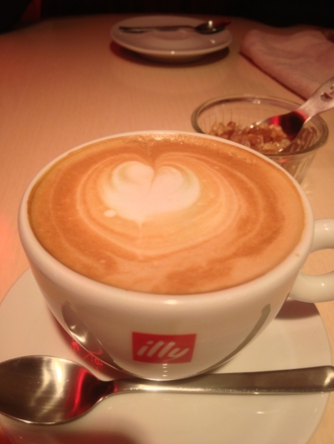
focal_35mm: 35
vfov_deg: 52.6
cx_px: 167
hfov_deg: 40.7
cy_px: 222
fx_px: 450
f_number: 2.4
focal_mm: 4.28
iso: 64
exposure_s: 1/20
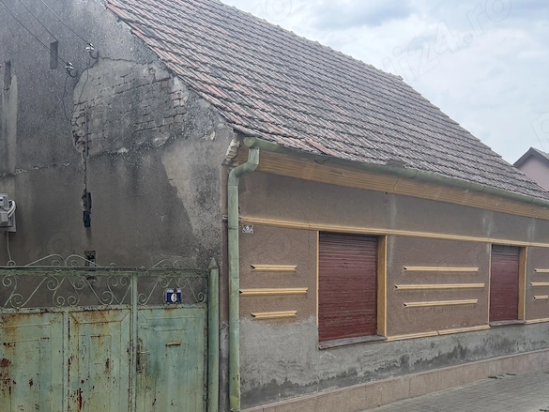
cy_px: 323
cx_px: 300
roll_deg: -0.6
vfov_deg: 34.2
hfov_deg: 45.7
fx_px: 650
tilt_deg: -2.9
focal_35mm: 41
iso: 100
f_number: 1.78
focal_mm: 6.76
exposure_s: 1/478
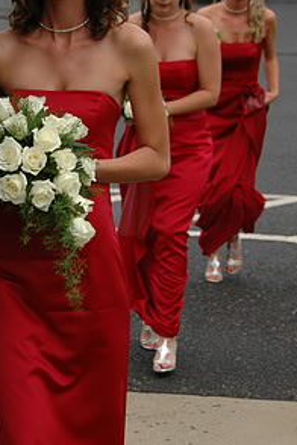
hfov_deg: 9.6
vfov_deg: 14.4
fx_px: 1757
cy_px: 254
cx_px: 42
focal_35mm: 142
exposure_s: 1/125
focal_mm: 48
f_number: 5.6
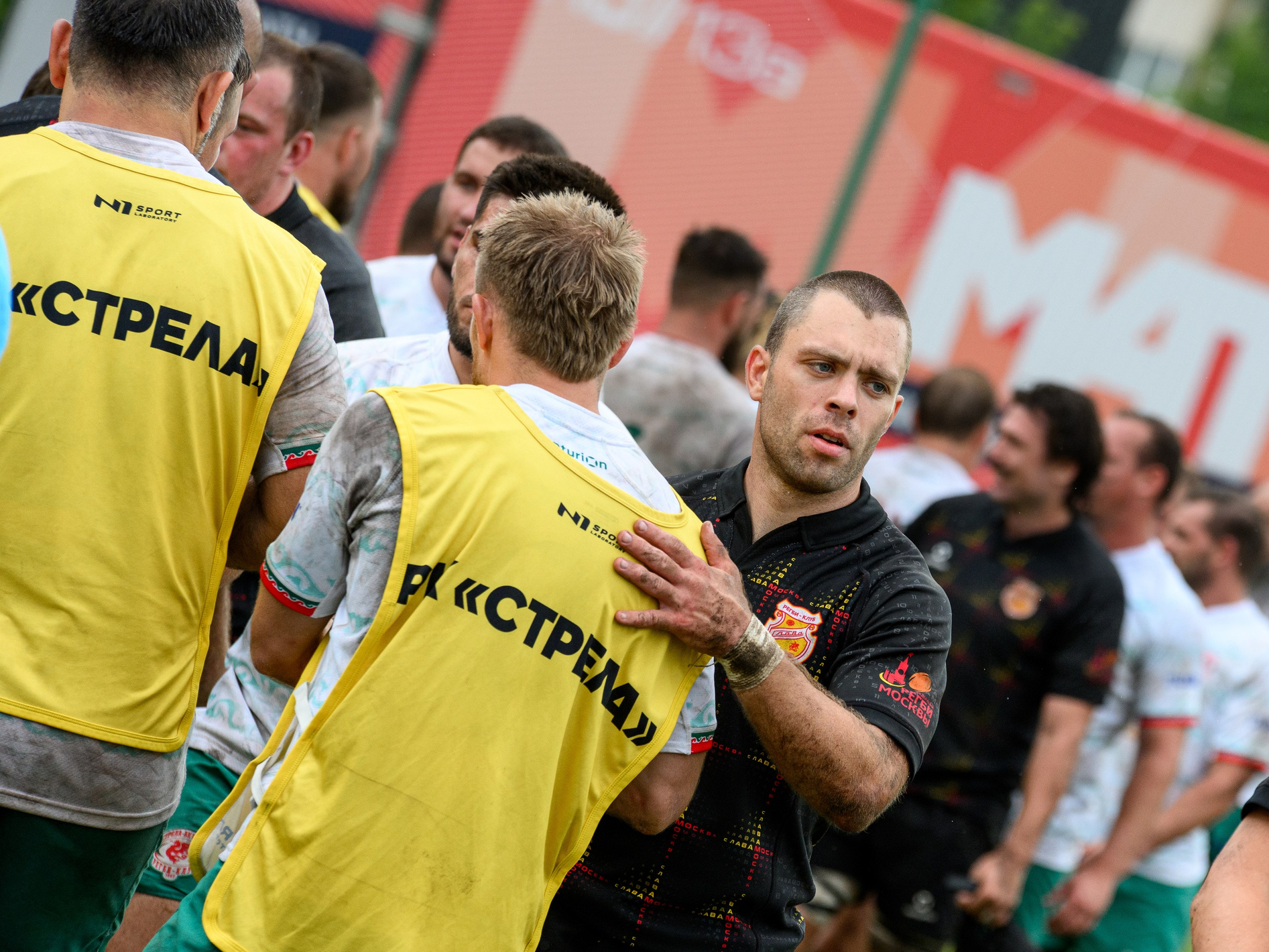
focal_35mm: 260
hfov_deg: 7.6
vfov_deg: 5.7
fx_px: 9532
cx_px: 766
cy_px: 476
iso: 1250
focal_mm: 200
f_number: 5.6
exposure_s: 1/2500
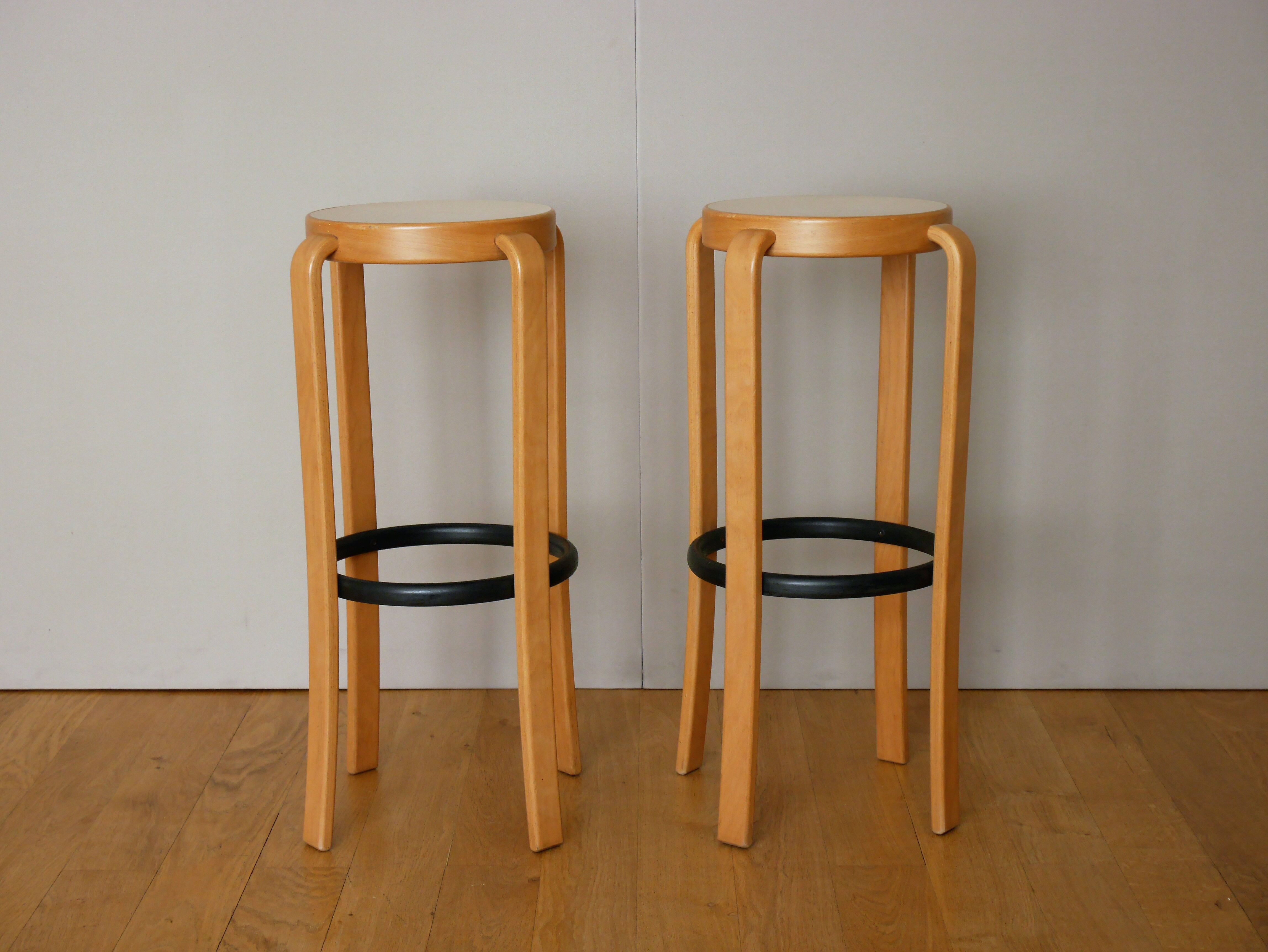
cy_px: 476
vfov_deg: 22.9
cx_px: 634
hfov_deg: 30.3
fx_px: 2345
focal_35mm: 64
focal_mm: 32
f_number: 5.6
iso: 640
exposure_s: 1/80
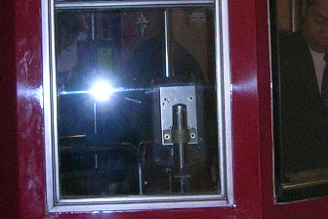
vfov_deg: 12.3
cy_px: 89
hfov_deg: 18.4
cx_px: 193
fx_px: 1011
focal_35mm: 111
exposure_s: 1/60.1
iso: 200
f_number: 2.8
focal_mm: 5.4
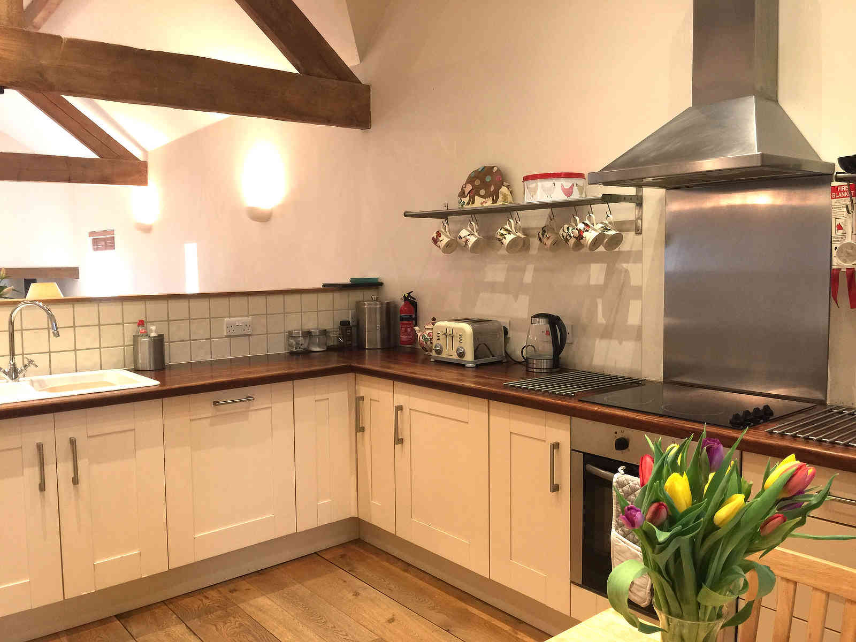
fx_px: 717
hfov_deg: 61.7
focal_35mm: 29
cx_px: 428
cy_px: 321
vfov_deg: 48.2
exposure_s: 1/17
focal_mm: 4.2
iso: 100
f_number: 2.2
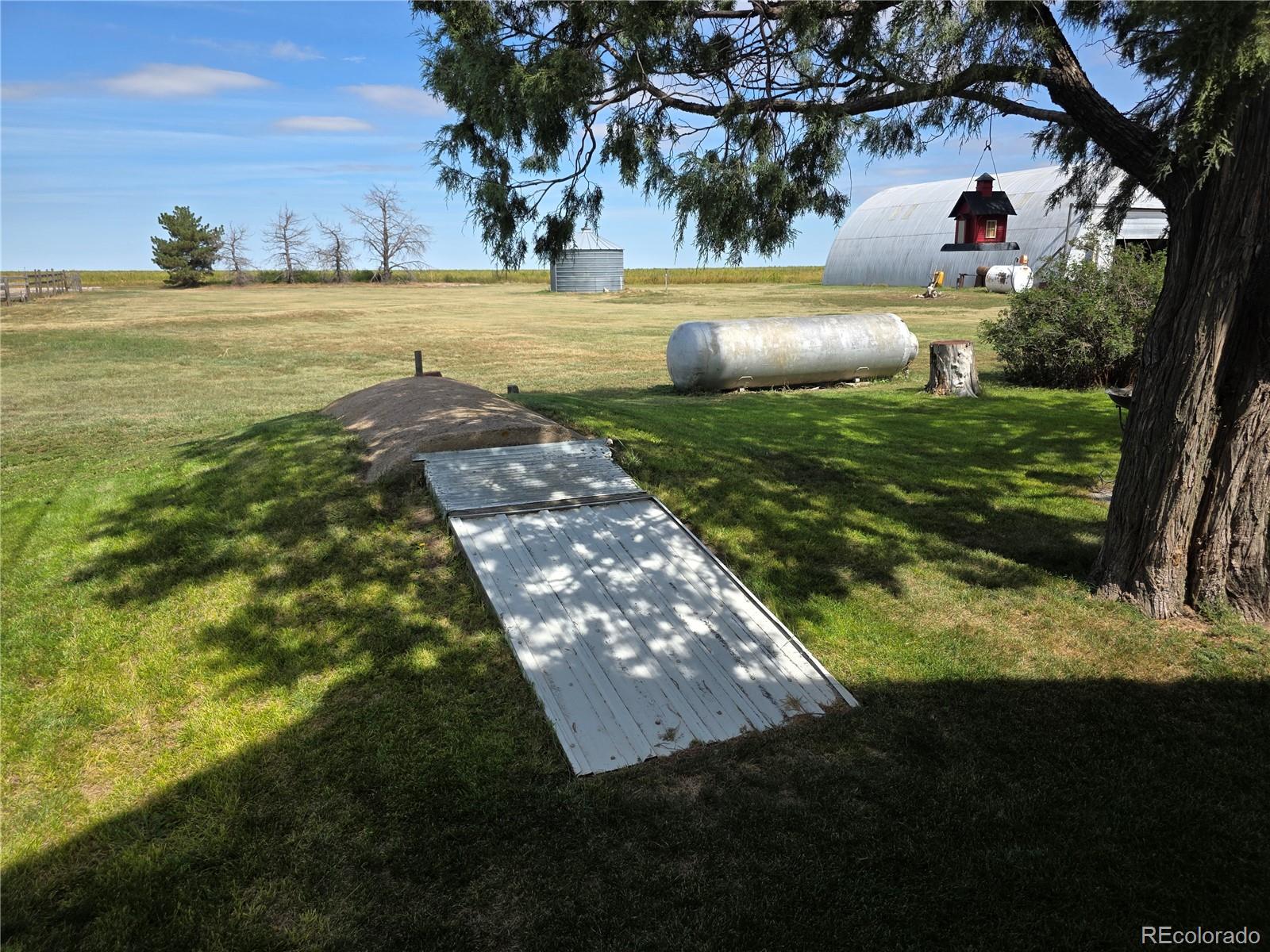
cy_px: 476
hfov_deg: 73.9
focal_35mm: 23
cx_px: 635
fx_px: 844
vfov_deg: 58.9
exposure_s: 1/3972
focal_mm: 6.3
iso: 80
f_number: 1.7
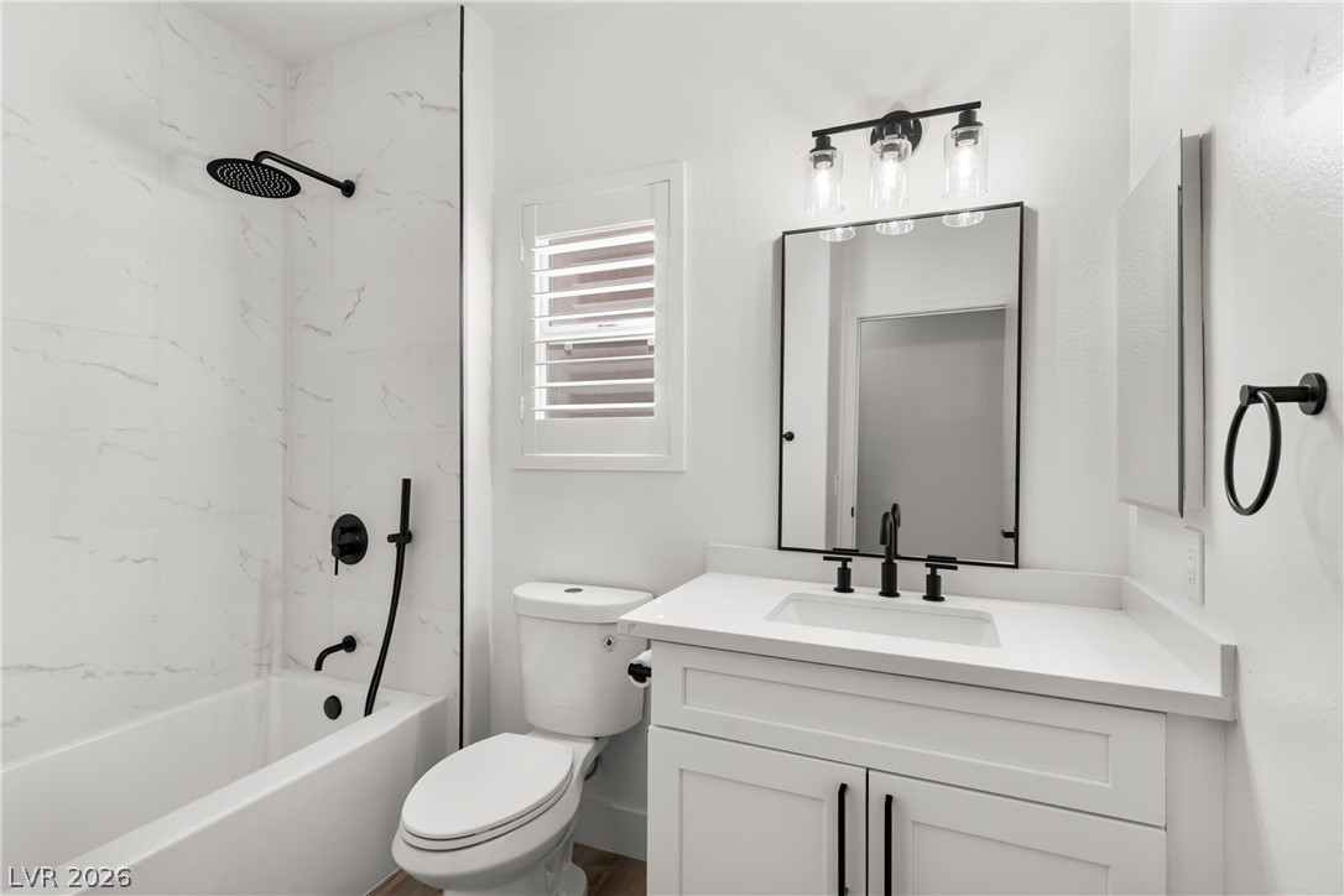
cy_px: 448
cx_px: 672
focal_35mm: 17
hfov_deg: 93.3
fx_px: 635
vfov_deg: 70.4
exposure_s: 1/50
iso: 400
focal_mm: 17
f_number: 8
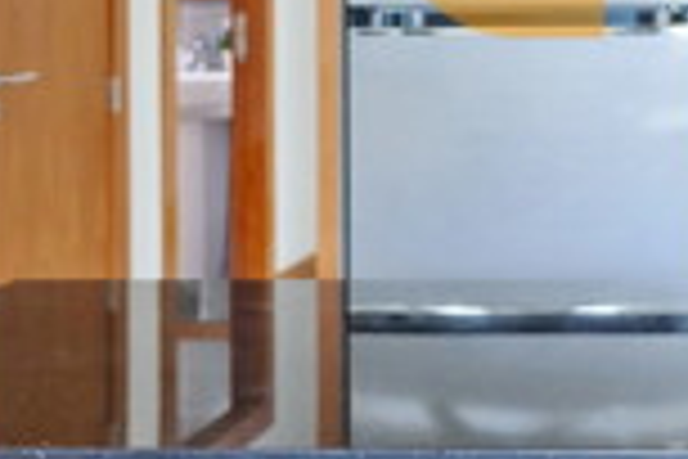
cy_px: -81
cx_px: 931
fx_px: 1796
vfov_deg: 14.1
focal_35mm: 94
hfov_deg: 19.7
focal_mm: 16
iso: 400
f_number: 4
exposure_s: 1/34
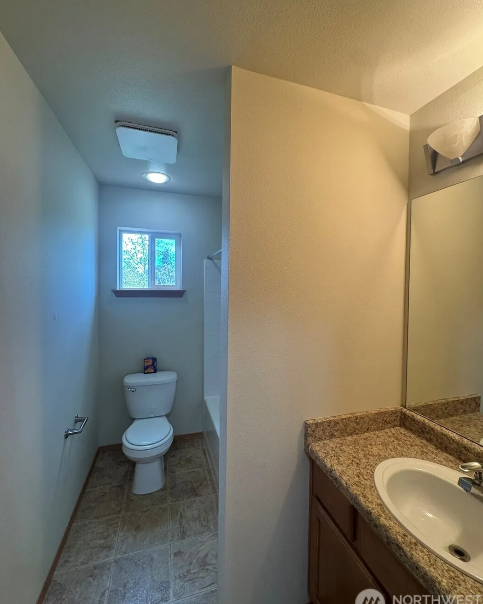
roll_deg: -0.4
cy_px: 294
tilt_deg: -1.5
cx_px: 247
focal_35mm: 15
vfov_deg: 96.8
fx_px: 268
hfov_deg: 84.0
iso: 160
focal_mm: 2.22
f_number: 2.2
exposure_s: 1/120
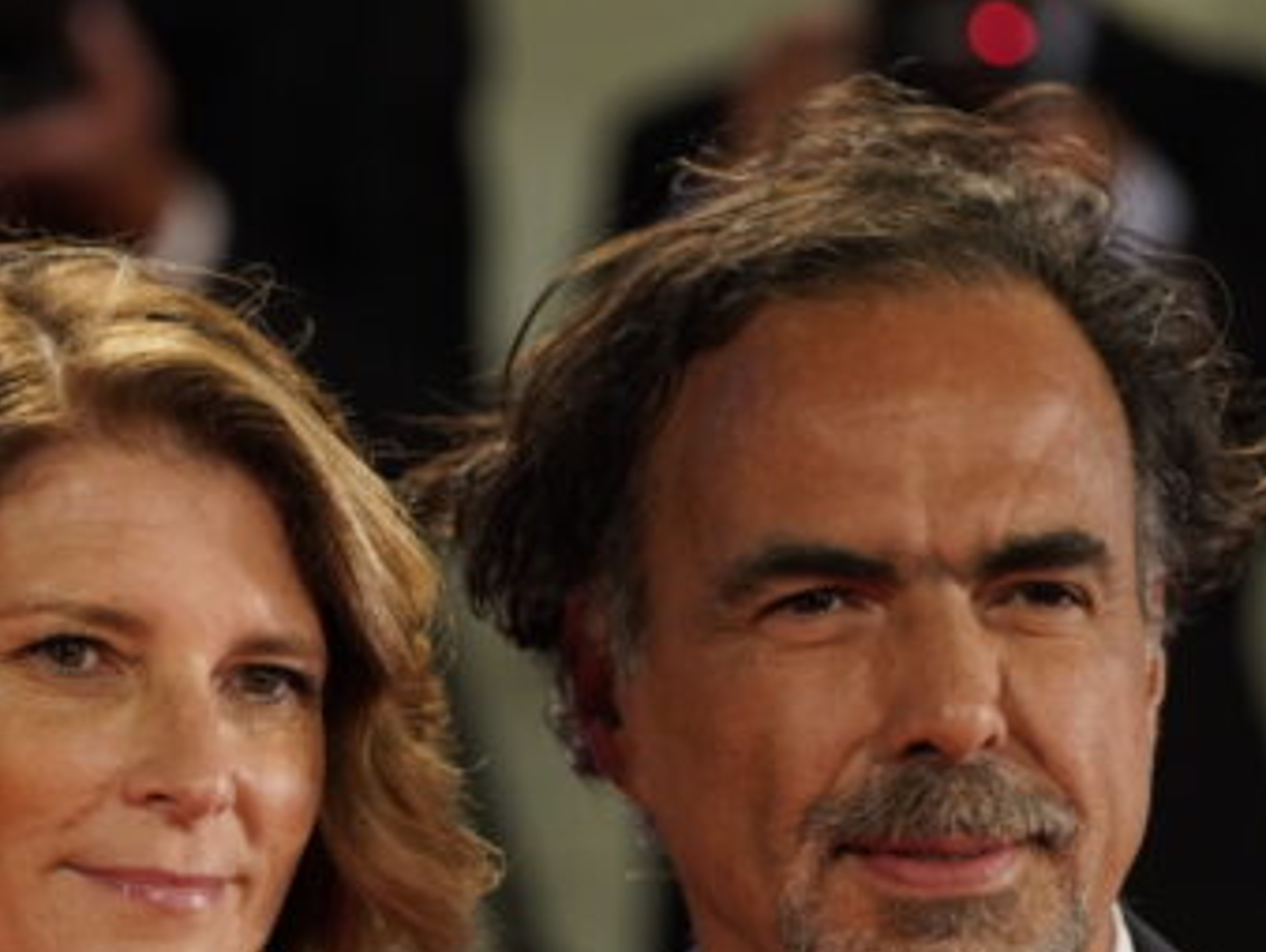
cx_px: 416
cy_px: 796
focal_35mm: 572
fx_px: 20934
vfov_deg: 2.6
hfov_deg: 3.5
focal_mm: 262
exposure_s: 1/250
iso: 2500
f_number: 5.6
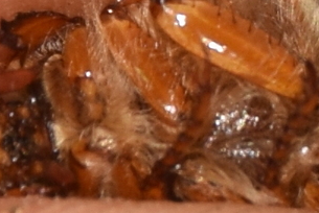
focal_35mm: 659
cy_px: -29
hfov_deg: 3.1
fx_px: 5845
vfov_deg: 2.1
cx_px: 217
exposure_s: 1/160
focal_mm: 140
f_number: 10
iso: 125
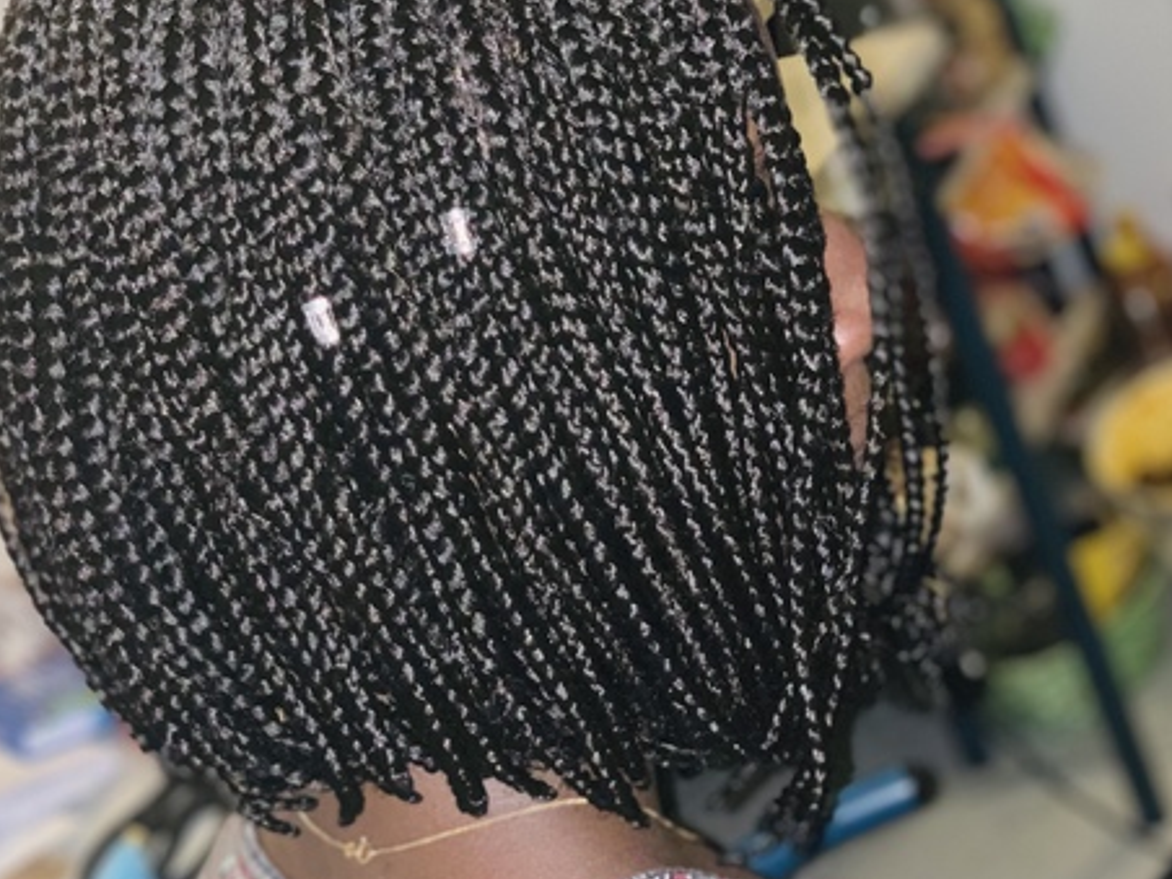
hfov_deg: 28.1
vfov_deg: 21.3
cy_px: 360
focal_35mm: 69
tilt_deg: -20.4
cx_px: 441
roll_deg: +25.6
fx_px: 2336
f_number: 2.4
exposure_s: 1/30
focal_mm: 6
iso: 200
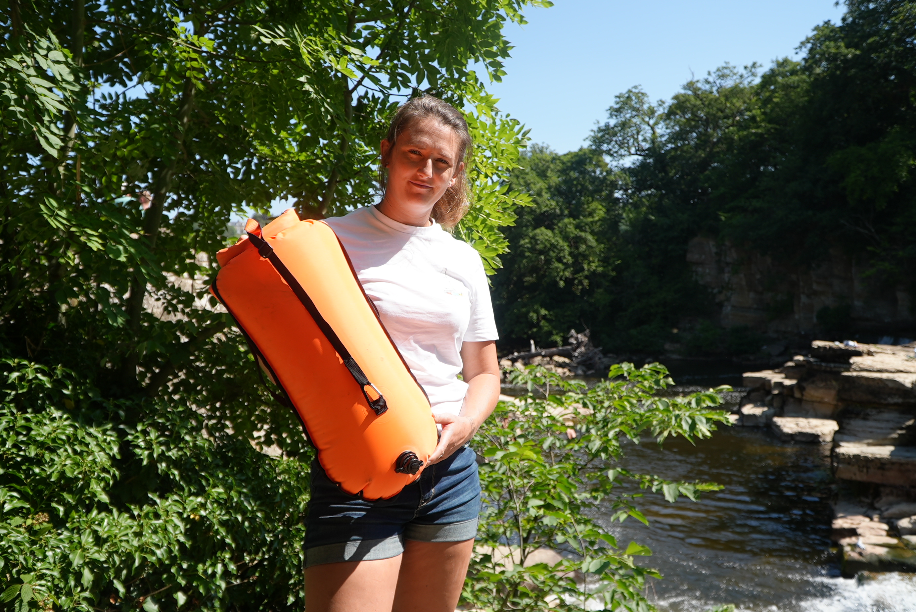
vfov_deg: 42.4
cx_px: 458
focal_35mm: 31
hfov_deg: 60.3
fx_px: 789
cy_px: 306
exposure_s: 1/500
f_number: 4.5
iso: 80
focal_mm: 21
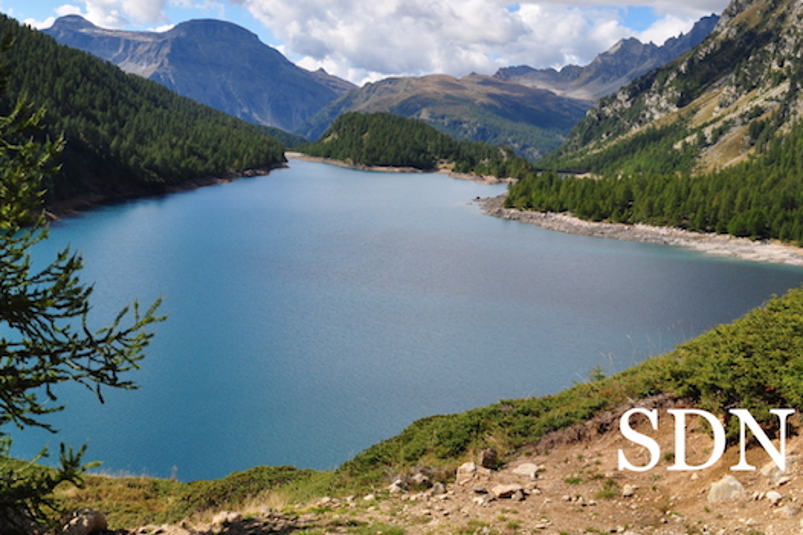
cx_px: 263
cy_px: 174
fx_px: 981
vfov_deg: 30.2
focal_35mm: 44
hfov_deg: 43.8
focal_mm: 18
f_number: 10
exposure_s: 1/250
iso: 200
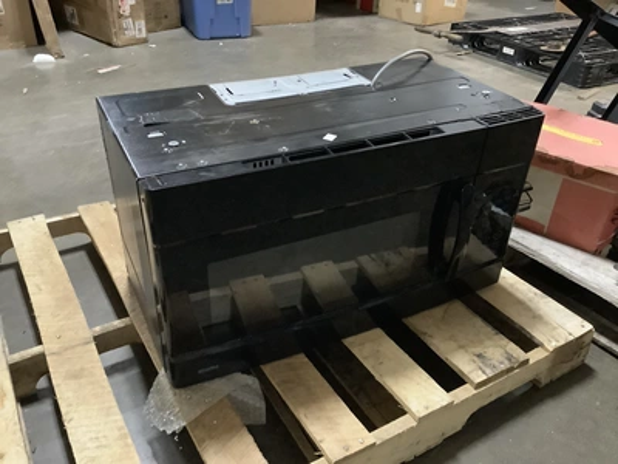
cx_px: 309
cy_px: 232
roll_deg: -2.6
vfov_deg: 45.4
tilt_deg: -32.1
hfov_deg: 58.4
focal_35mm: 31
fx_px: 553
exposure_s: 1/20
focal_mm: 3.3
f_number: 2.4
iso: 640
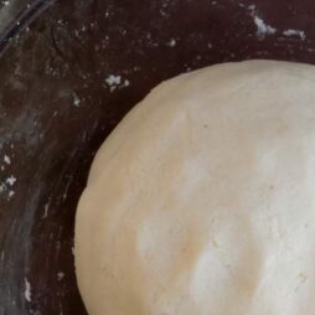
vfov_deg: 9.8
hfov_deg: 9.8
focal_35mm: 178
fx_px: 1833
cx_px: 258
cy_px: 227
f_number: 13
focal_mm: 40
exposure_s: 1/100
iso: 1250
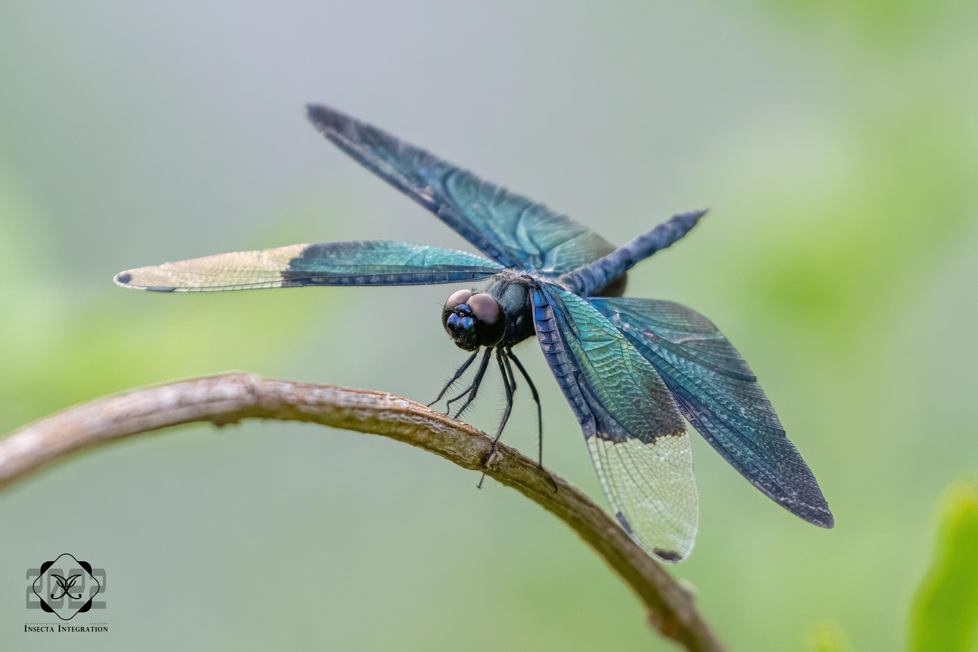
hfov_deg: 4.1
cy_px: 326
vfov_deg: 2.8
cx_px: 489
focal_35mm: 500
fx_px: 13583
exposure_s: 1/800
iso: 800
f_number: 5.6
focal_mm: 500
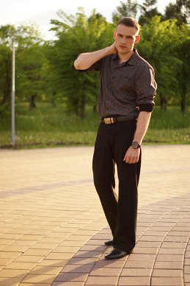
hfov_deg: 18.2
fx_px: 594
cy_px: 143
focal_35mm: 75
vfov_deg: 27.0
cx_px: 95
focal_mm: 50
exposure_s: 1/800
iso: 100
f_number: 1.8
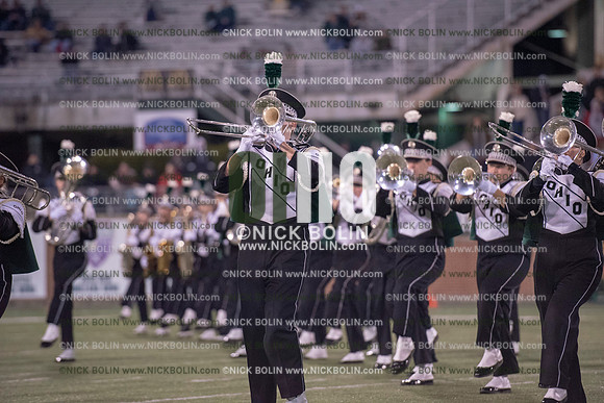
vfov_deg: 6.9
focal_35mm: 200
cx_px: 302
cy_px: 202
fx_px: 3356
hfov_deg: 10.3
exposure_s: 1/1250
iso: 5000
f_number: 3.2
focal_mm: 200
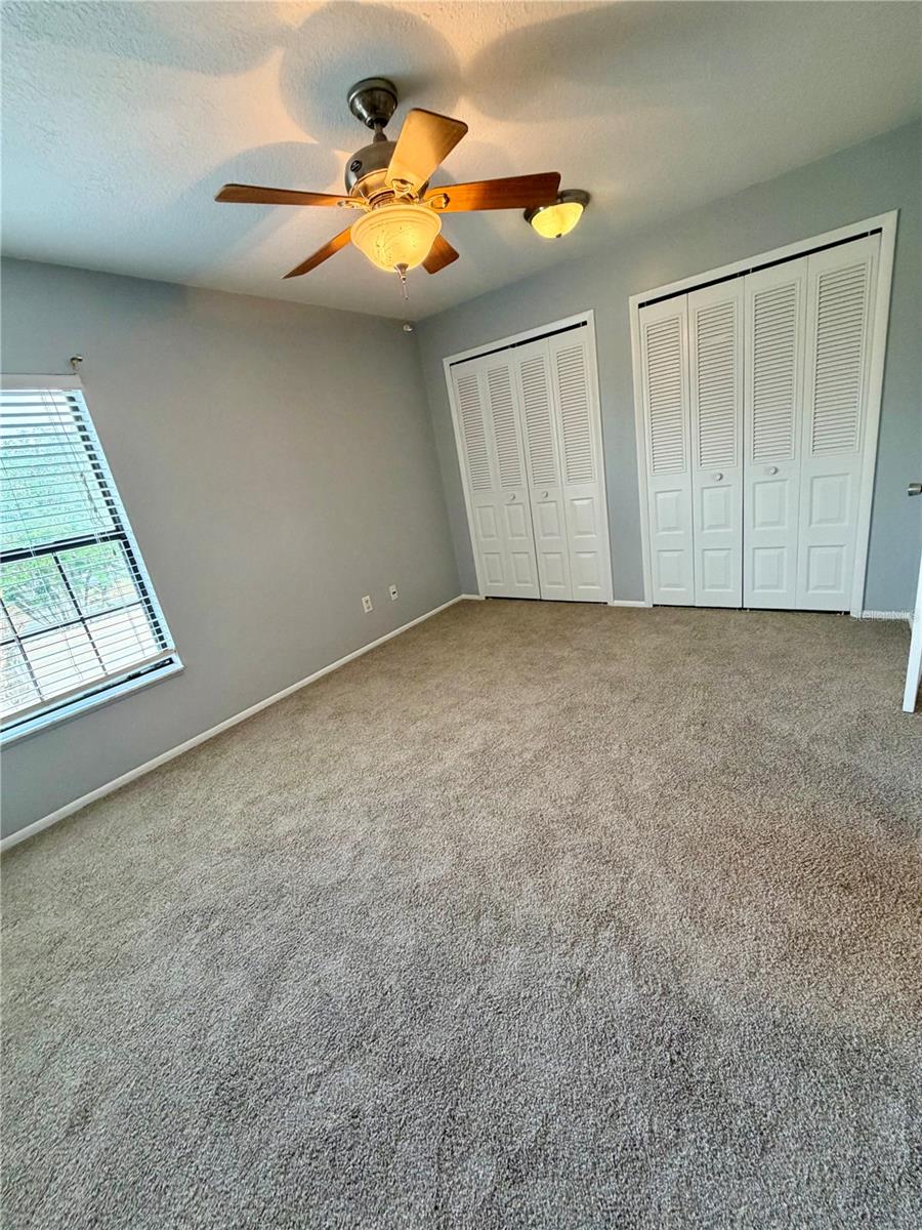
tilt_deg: -17.3
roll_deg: +9.6
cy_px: 615
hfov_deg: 85.7
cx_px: 461
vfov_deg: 102.1
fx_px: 497
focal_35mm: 14
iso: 160
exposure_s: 1/60
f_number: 2.2
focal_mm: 2.22
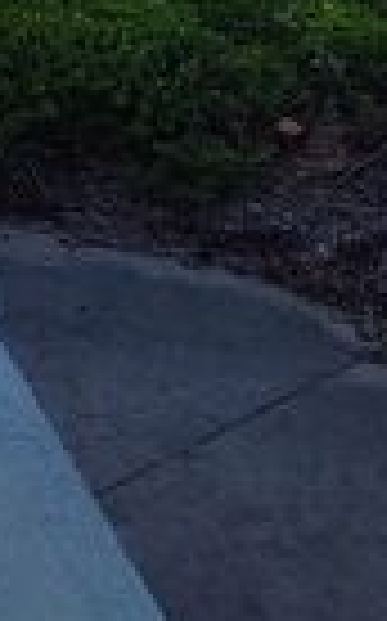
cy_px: -846
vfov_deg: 12.1
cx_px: -765
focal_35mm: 141
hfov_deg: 8.0
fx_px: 2384
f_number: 1.8
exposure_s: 1/252
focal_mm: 5.56
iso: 100
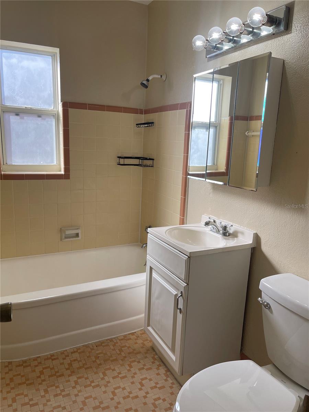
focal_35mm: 26
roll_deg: -2.3
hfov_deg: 53.1
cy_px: 206
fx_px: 309
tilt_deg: -11.3
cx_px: 154
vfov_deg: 67.3
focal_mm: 5.1
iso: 50
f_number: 1.6
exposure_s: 1/404
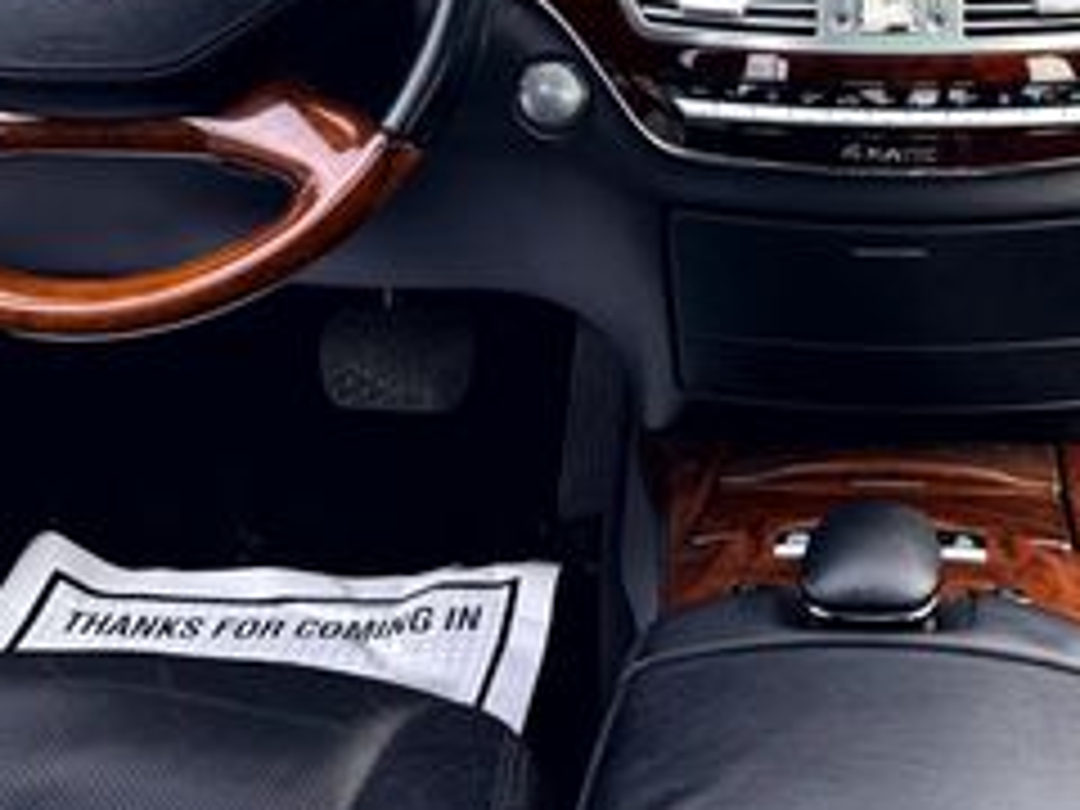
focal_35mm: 64
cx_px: 900
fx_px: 1997
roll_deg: -1.8
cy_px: -135
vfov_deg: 21.5
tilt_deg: -10.6
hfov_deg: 29.4
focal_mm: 6.76
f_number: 1.78
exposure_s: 1/1060
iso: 100
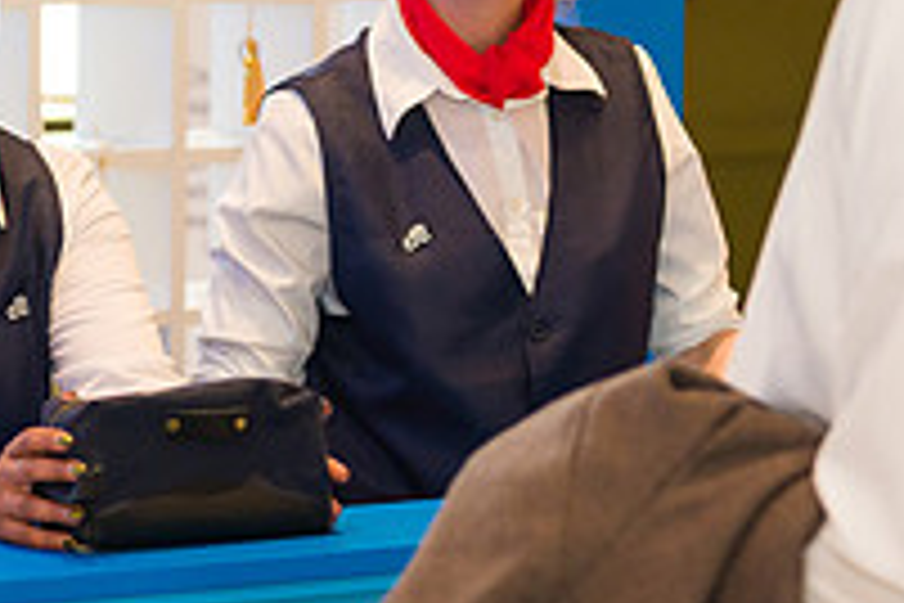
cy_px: 346
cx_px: 288
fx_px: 4495
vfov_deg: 7.7
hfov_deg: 11.5
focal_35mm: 179
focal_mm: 62
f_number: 4
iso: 1600
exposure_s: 1/200
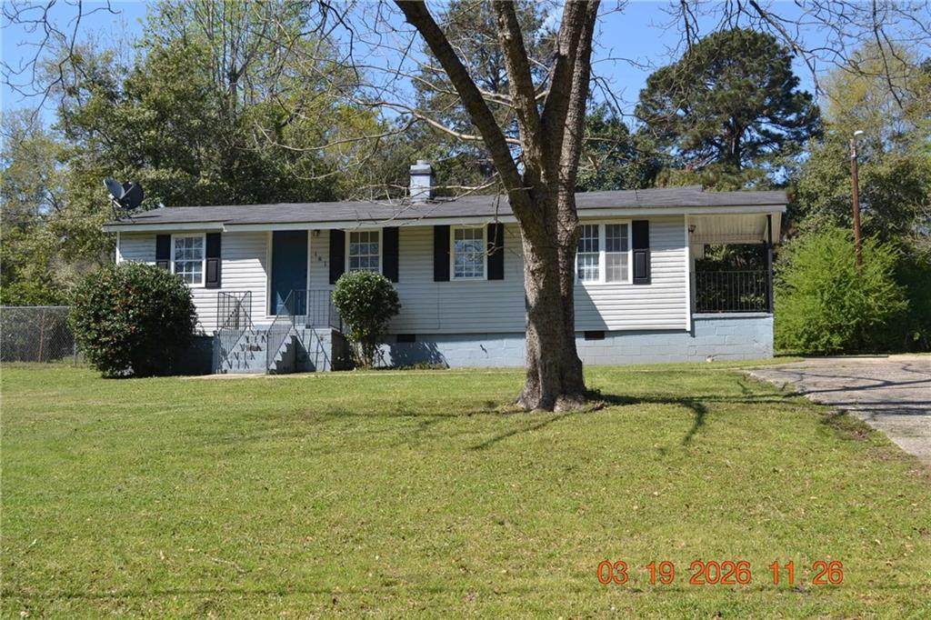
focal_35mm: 48
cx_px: 466
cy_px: 310
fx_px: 1241
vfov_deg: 28.1
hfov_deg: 41.1
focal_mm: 32
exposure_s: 1/200
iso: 100
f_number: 7.1
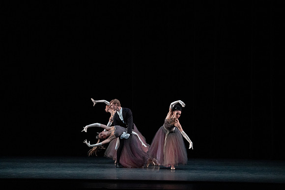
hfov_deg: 15.3
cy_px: 95
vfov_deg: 10.2
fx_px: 1061
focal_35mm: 134
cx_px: 142
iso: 16000
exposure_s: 1/400
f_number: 5.6
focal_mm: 134
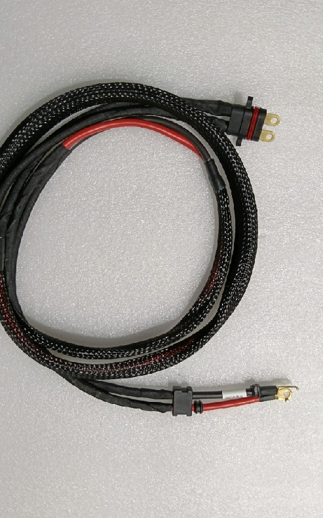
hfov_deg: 43.1
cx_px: 151
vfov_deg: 64.7
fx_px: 409
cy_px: 258
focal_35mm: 29
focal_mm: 3.98
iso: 160
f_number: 1.8
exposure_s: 1/30
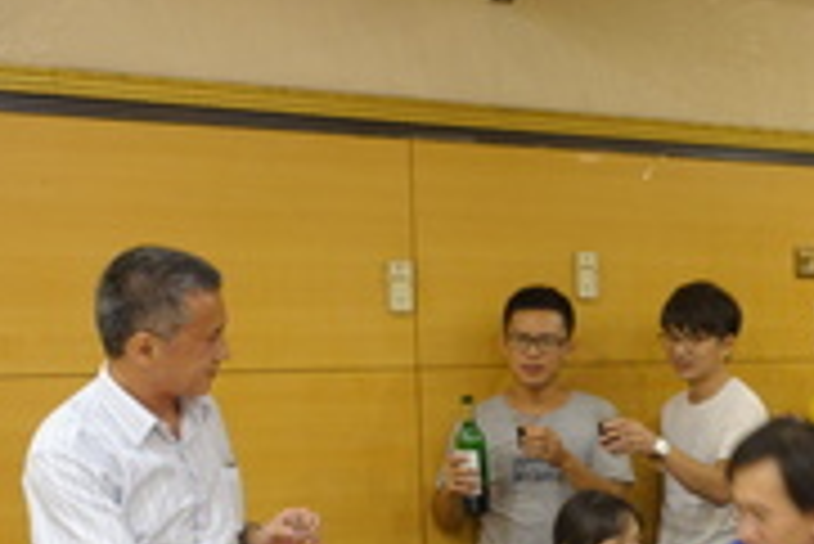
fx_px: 1199
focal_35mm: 53
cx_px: 796
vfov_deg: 25.0
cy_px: 456
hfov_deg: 34.4
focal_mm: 8.8
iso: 320
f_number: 1.8
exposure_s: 1/30
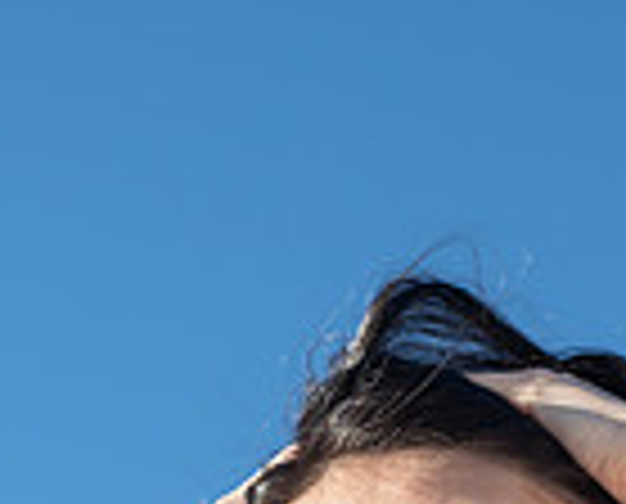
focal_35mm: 195
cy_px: 720
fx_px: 3623
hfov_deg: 9.9
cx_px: 374
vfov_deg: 7.8
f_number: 2.8
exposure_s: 1/1000
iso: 125
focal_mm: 50
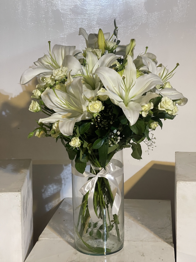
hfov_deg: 22.9
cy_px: 131
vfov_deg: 30.3
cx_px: 98
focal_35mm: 64
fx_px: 483
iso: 250
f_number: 2.2
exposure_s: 1/50
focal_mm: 7.5
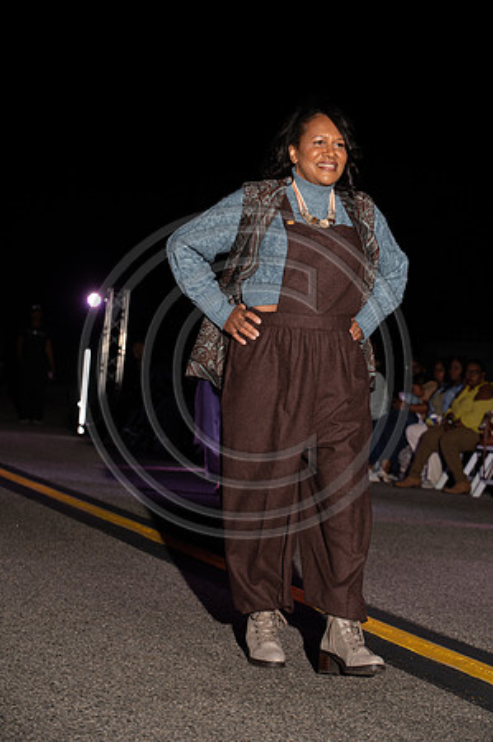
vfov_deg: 22.2
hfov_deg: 14.8
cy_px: 371
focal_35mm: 92
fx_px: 1894
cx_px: 246
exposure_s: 1/200
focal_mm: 92
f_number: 6.3
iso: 1000
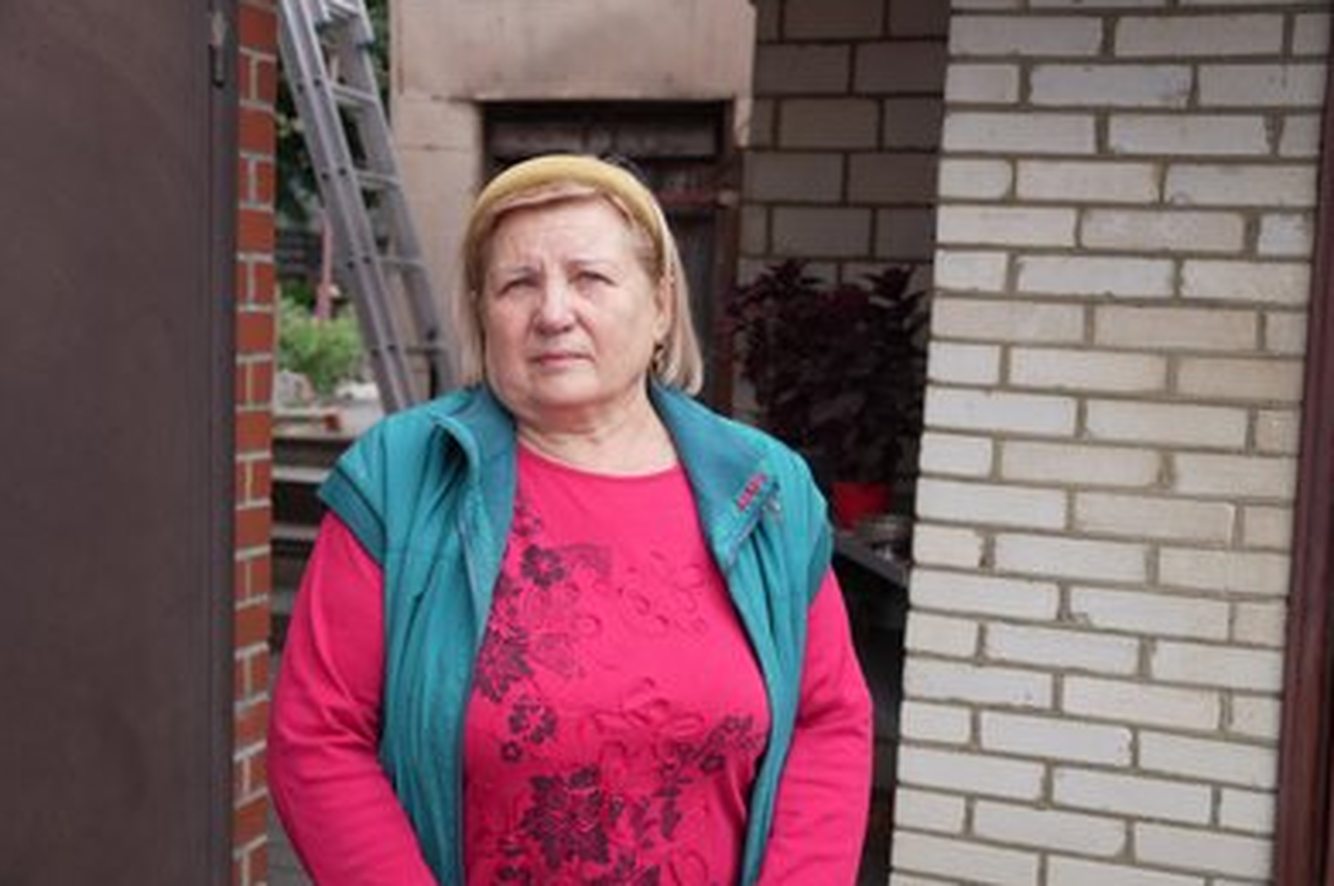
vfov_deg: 33.2
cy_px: 445
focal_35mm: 40
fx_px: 1486
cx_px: 677
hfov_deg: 48.3
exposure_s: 1/640
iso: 200
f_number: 2.8
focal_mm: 26.1
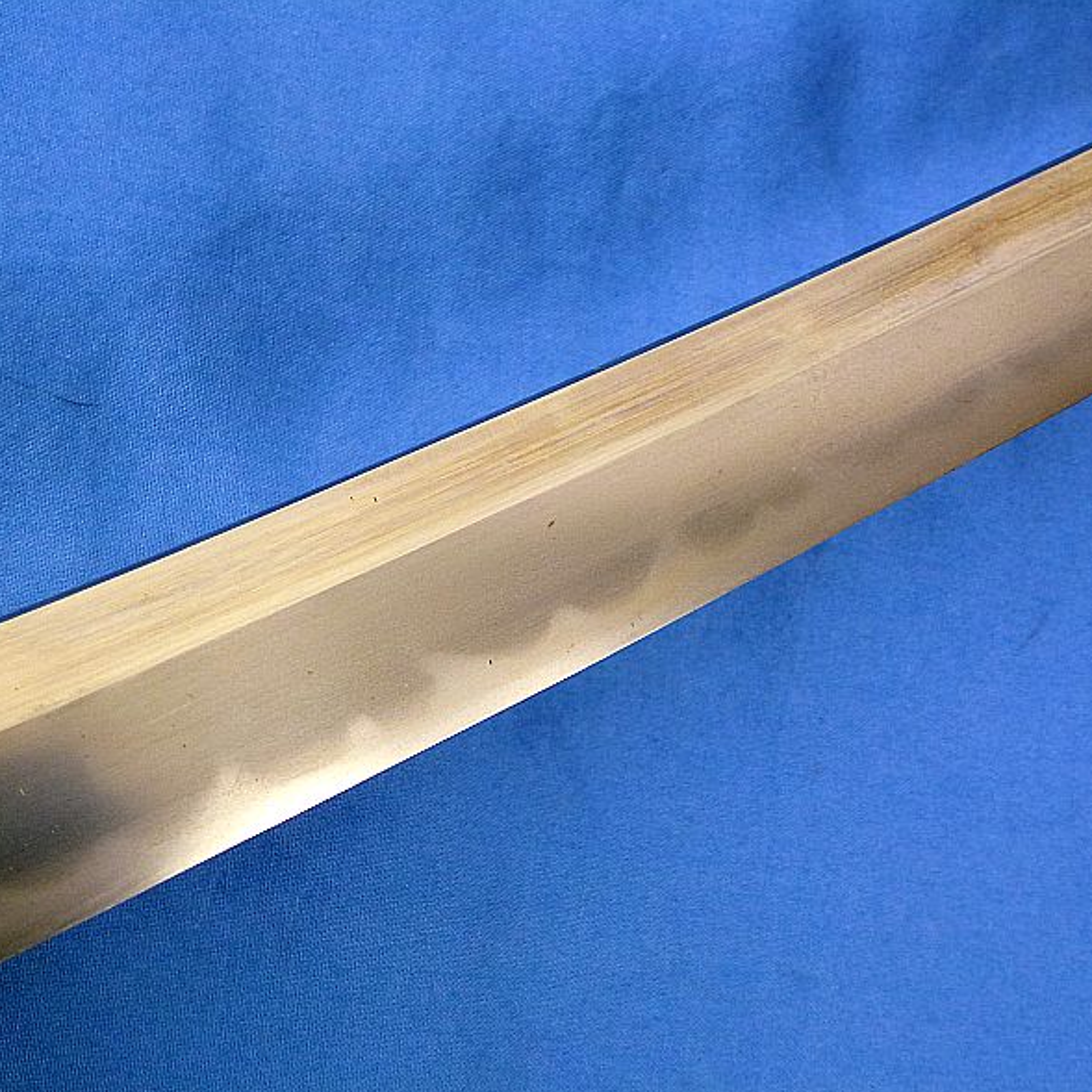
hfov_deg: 31.6
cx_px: 586
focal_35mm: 54
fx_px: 1927
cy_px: 549
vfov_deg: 31.6
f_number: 4
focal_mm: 8
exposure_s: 1/80
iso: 200
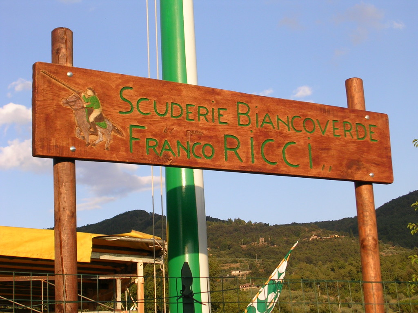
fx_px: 978
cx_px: 209
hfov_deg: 24.1
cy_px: 156
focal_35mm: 81
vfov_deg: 18.2
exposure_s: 1/275
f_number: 4
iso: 50
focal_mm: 12.3
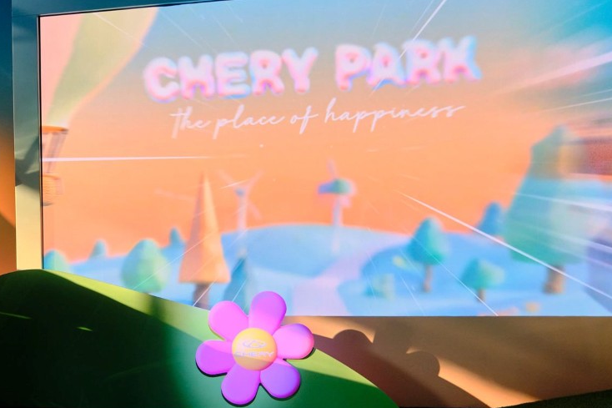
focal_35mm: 53
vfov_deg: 25.3
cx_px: 14
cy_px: 290
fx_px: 901
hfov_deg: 34.5
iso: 640
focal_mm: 16
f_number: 2.8
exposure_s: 1/320
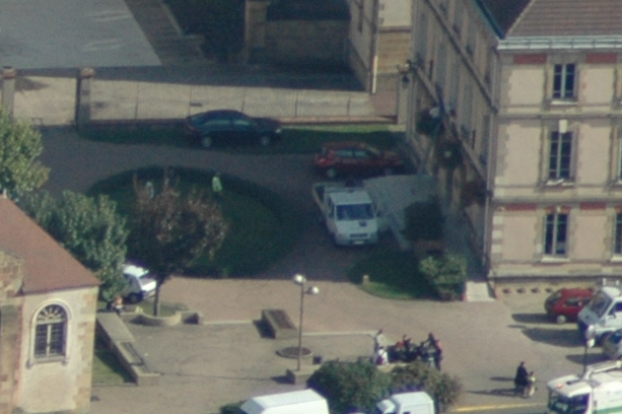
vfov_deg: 0.6
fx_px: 38127
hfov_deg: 0.9
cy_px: 196
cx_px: -338
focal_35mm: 2208
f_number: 5.6
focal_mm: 300
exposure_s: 1/1600
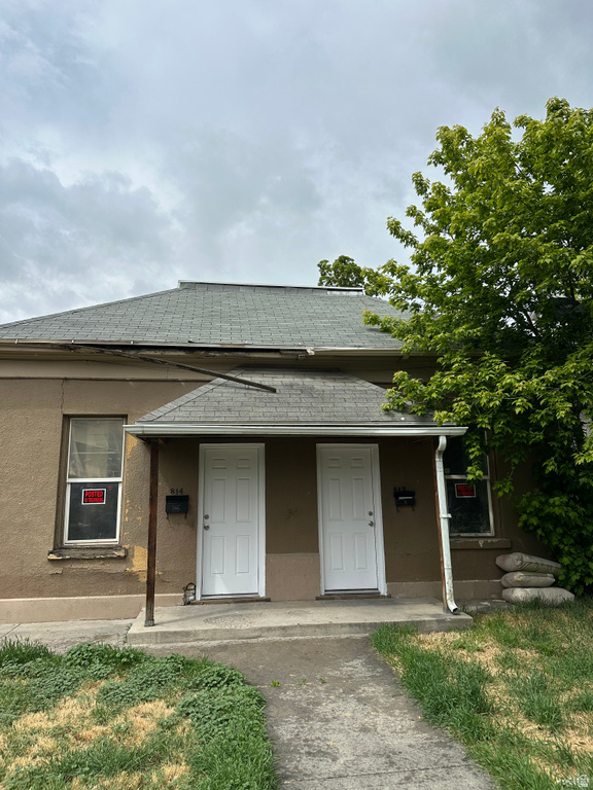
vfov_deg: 71.6
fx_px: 548
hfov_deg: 56.8
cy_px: 395
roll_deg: +3.6
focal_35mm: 24
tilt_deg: +10.9
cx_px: 296
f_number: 1.78
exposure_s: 1/6623
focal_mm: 6.86
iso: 80
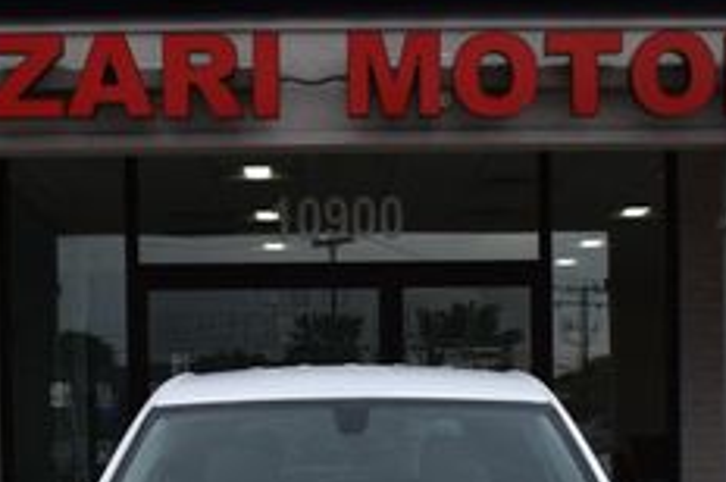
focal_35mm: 91
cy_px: 520
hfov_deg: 22.4
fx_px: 1833
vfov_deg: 14.7
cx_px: 369
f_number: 11
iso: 400
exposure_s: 1/320
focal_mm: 22
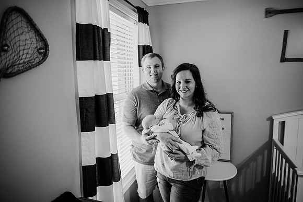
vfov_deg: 53.2
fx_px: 202
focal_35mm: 24
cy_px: 101
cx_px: 152
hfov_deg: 73.7
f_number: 2.2
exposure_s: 1/160
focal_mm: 24
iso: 500
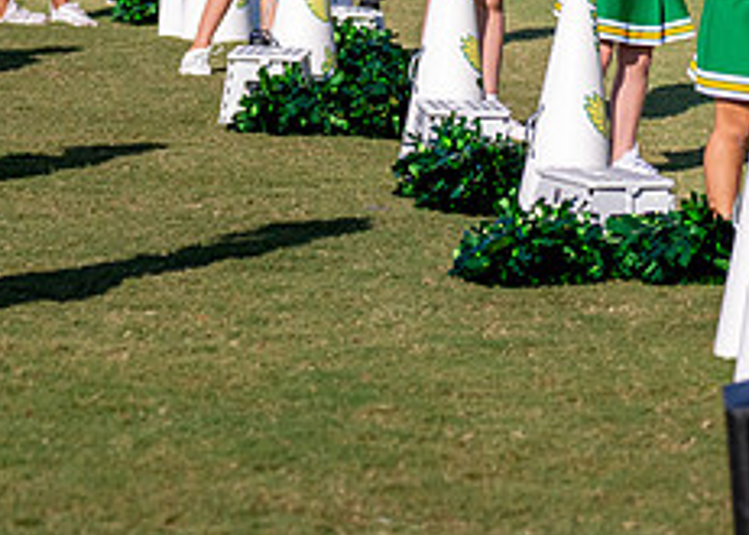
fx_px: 5233
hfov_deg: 8.2
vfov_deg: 5.8
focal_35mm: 246
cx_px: 405
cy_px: -119
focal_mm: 70
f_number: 2.8
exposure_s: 1/12800
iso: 320
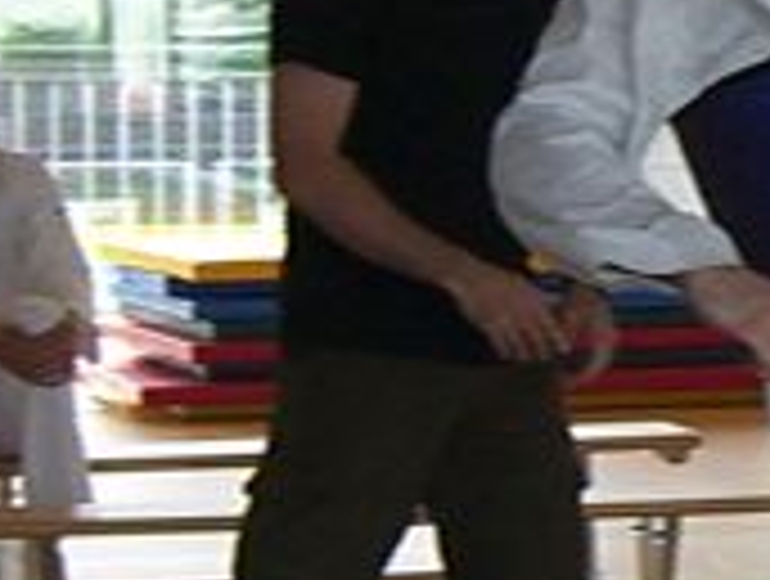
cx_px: 1009
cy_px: 360
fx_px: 5060
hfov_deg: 8.6
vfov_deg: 6.6
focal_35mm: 227
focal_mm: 7.9
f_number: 2.8
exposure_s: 1/800
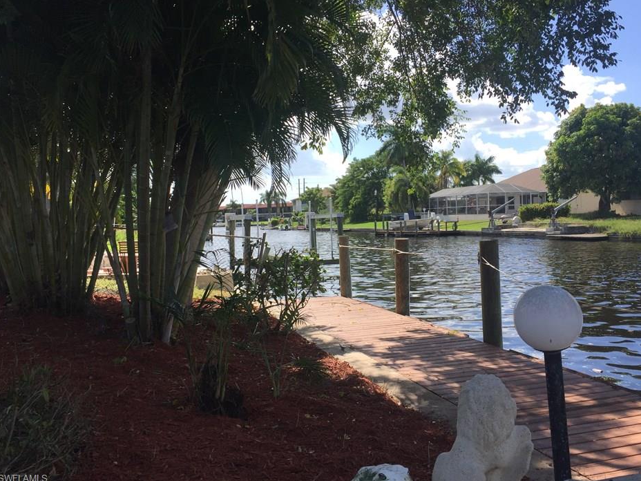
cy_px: 220
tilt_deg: -0.3
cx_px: 350
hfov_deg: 56.7
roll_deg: +0.6
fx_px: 593
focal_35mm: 32
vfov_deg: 44.1
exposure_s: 1/1319
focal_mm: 4.15
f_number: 2.2
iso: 32
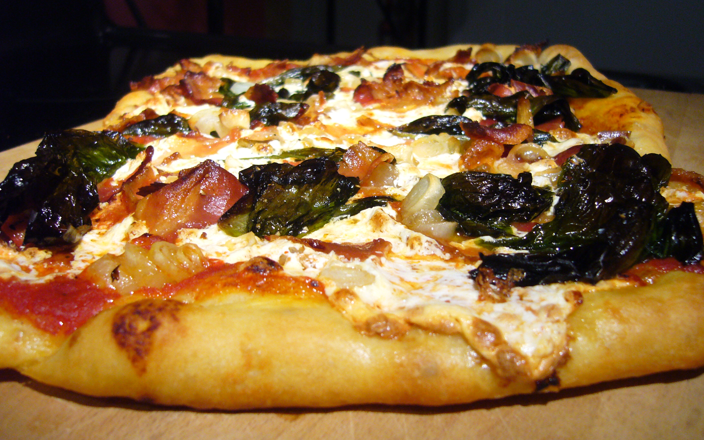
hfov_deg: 51.5
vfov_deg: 33.6
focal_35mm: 38
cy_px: 209
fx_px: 729
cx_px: 360
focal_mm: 5.8
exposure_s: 1/15
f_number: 2.8
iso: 200
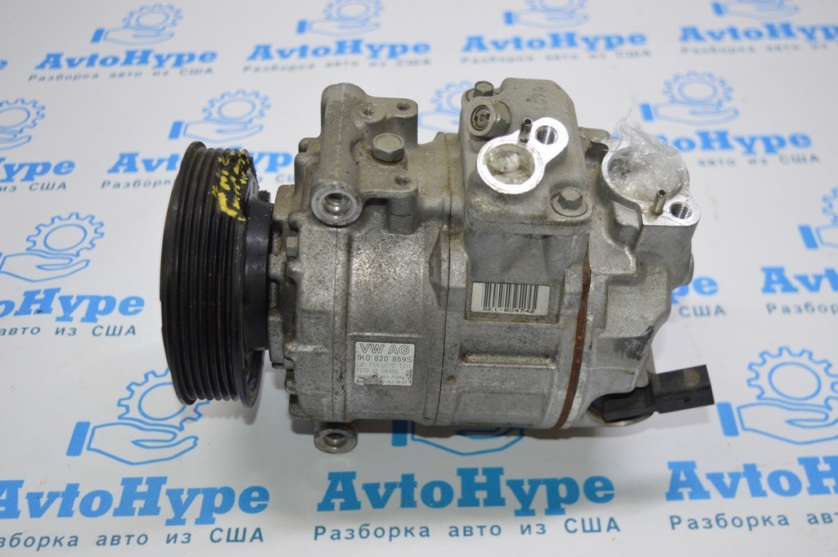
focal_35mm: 45
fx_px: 1047
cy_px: 278
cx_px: 419
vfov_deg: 29.8
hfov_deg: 43.6
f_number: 4.2
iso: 400
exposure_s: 1/60
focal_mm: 30
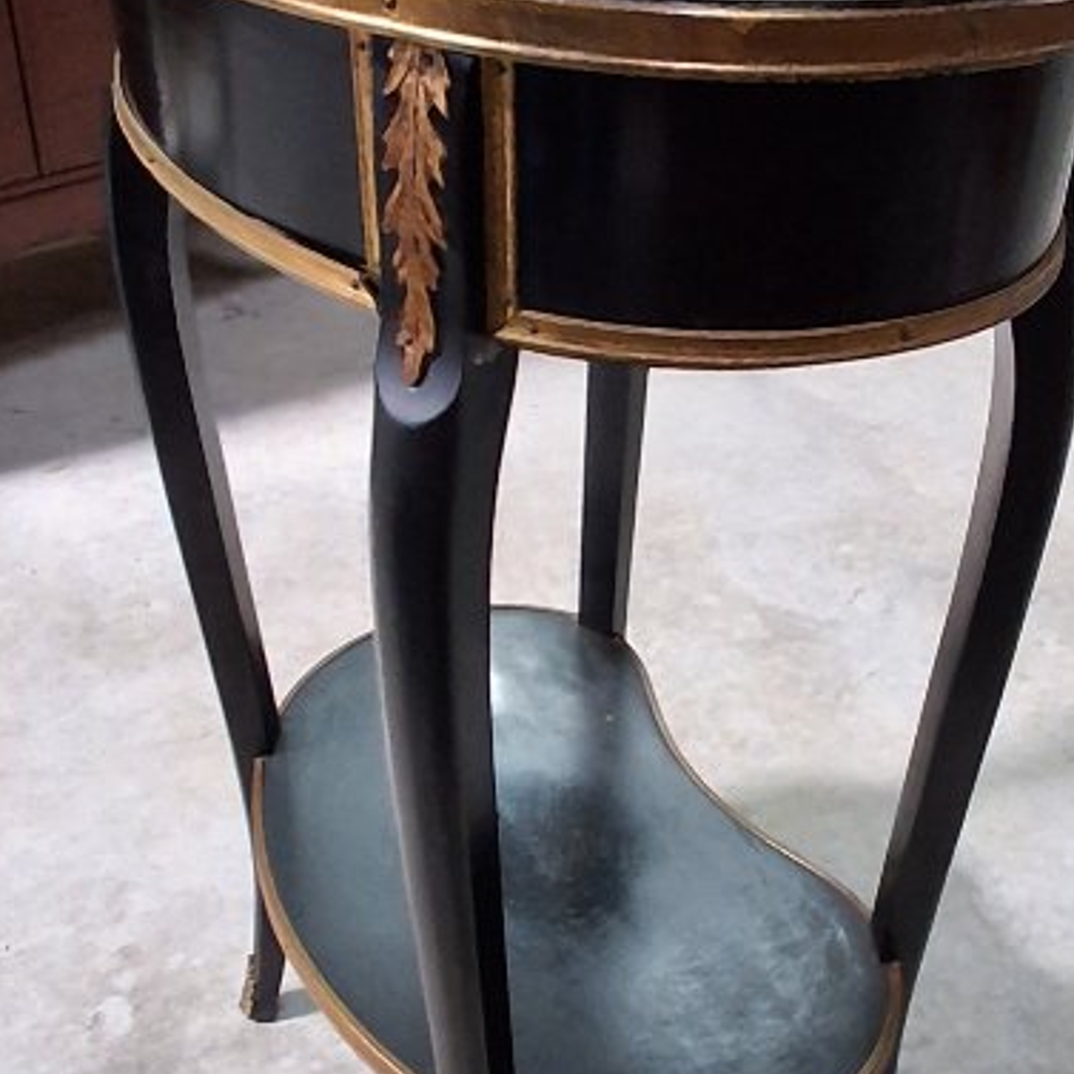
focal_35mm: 45
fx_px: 1580
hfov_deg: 37.3
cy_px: 536
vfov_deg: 37.6
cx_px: 681
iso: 320
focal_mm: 1.64
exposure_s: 1/50
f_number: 2.2
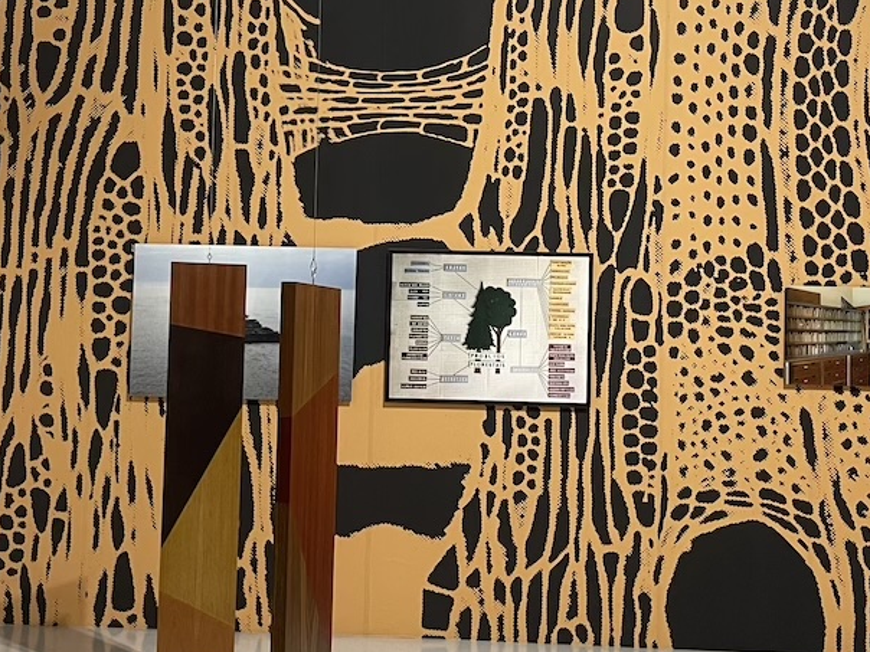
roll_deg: -0.9
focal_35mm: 53
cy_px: 276
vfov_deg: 27.5
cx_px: 445
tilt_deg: +2.1
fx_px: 1332
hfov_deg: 36.2
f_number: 1.6
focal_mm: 5.1
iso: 200
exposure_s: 1/50
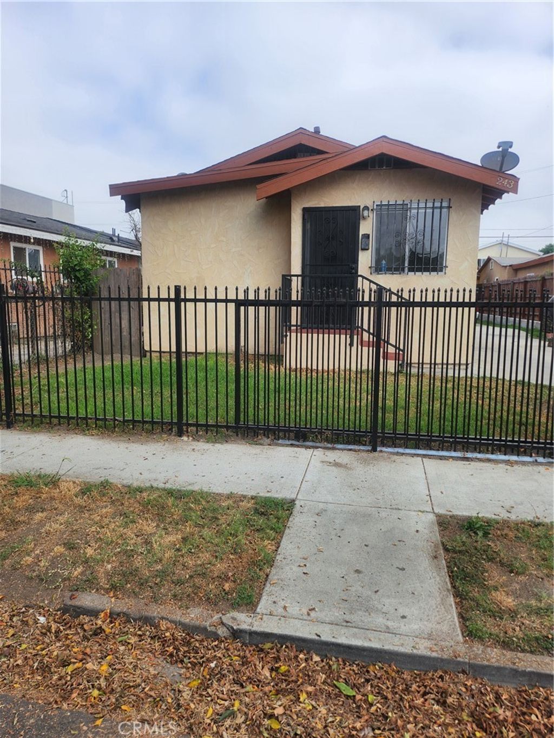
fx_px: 512
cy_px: 369
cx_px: 277
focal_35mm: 24
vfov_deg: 71.6
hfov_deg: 56.8
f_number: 1.8
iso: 50
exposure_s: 1/2099
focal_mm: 5
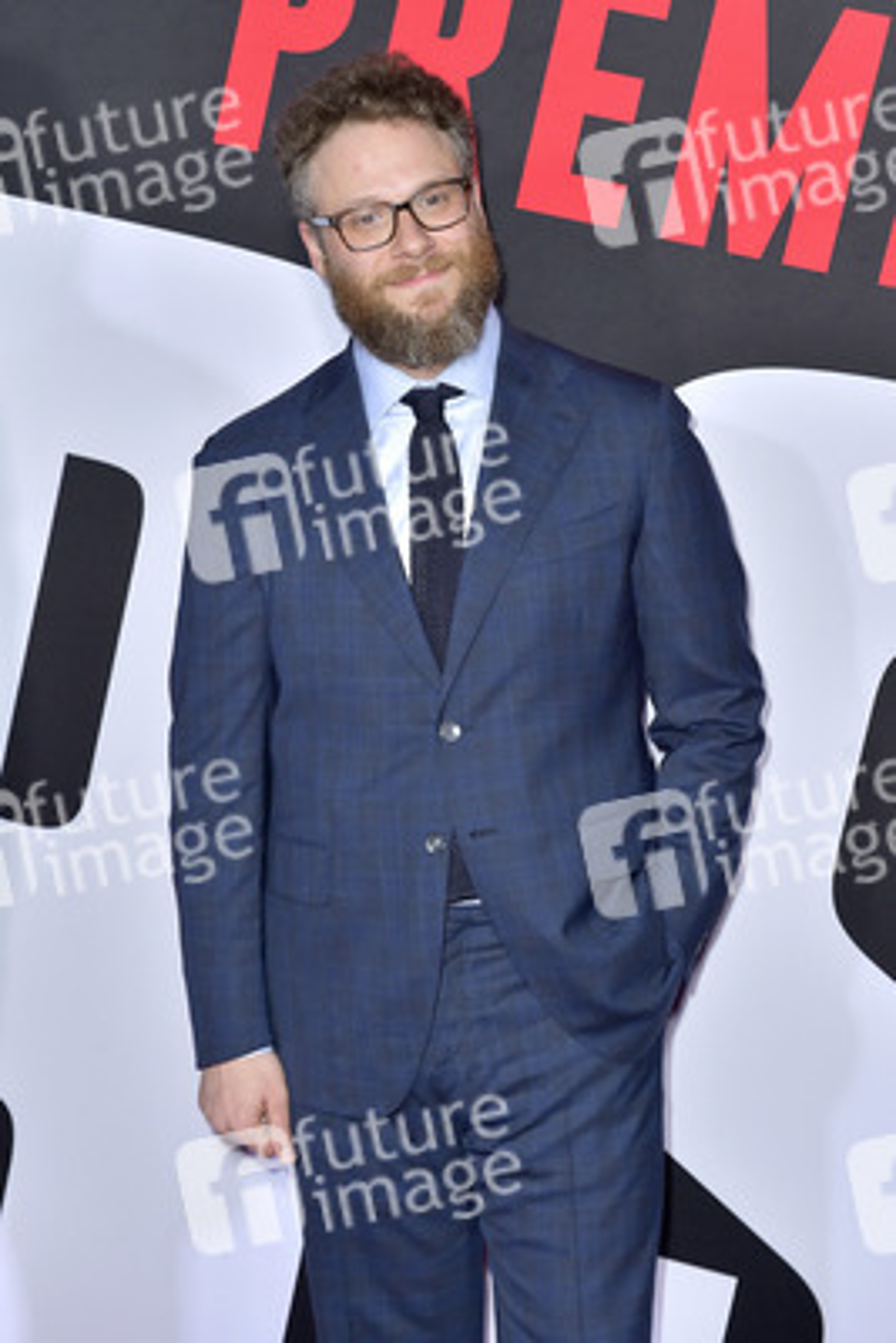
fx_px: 2462
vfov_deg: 30.5
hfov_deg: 20.6
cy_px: 672
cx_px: 448
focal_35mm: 66
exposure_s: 1/250
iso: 320
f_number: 6.3
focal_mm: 66
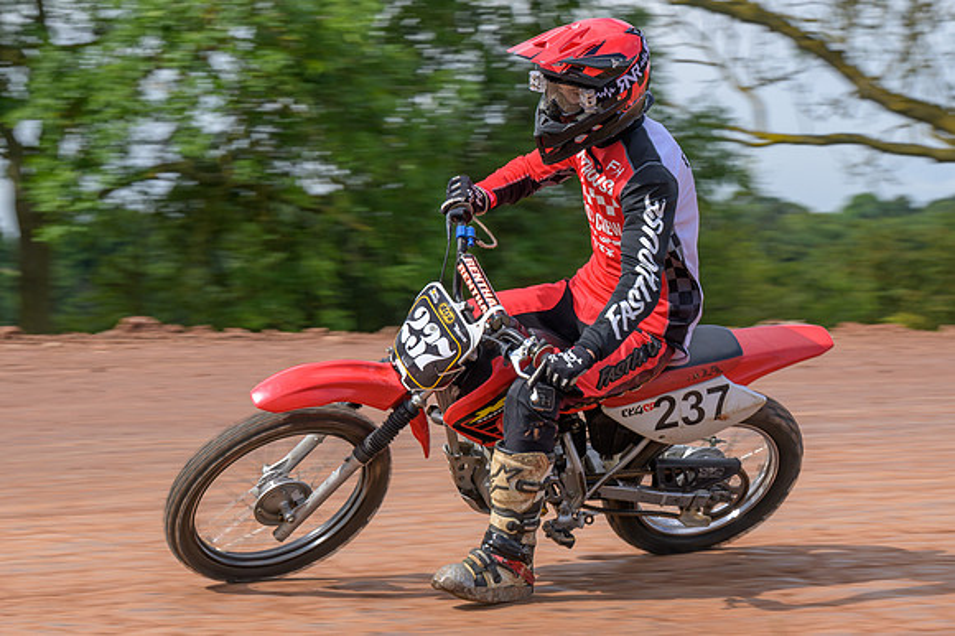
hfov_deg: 16.9
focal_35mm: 121
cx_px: 438
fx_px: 3215
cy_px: 344
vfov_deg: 11.3
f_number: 8
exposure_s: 1/200
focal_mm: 75
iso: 100
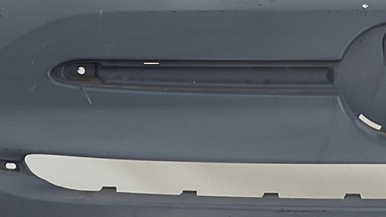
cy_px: 150
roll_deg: -1.1
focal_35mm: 125
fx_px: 1280
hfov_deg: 16.7
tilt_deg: -8.5
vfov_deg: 9.7
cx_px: 396
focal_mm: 3
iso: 16
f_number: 1.8
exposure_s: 1/154
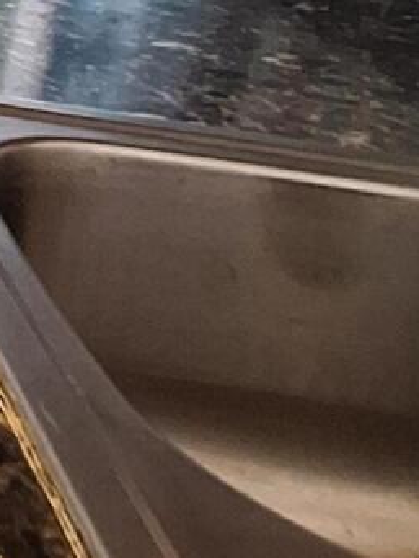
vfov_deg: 23.1
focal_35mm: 76
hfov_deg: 13.8
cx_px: -585
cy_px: -147
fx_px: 1225
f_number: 2.2
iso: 250
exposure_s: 1/24
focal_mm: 1.74
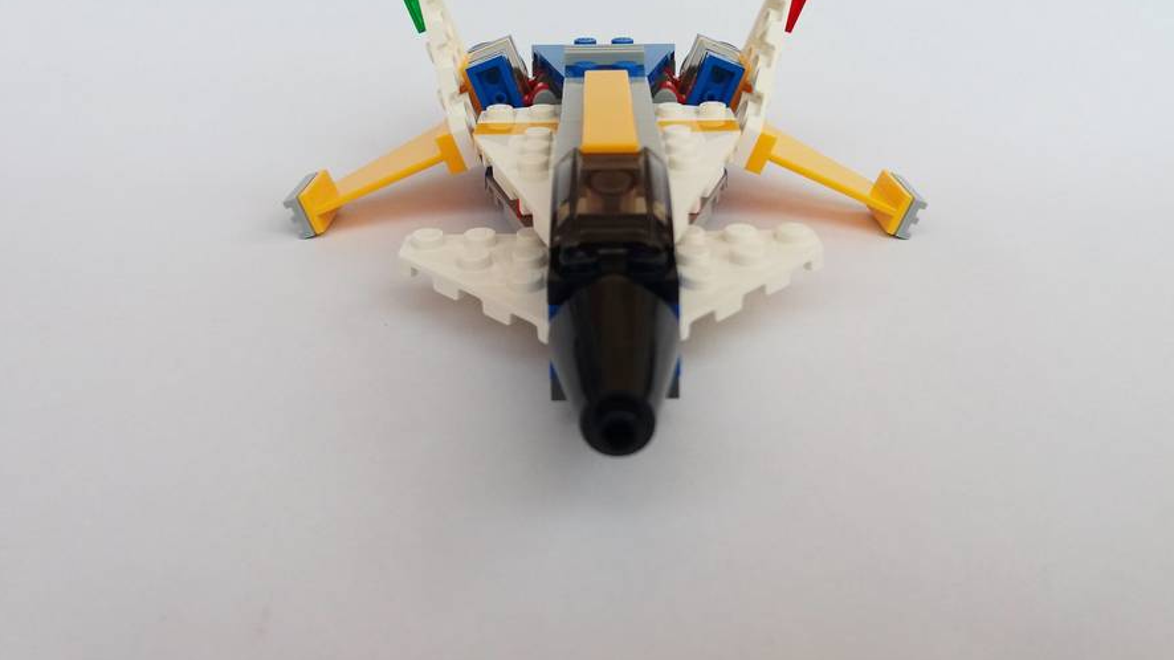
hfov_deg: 62.6
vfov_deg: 37.4
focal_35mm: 31
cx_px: 594
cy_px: 222
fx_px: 965
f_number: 1.9
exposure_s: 1/564
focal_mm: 3.7
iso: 64
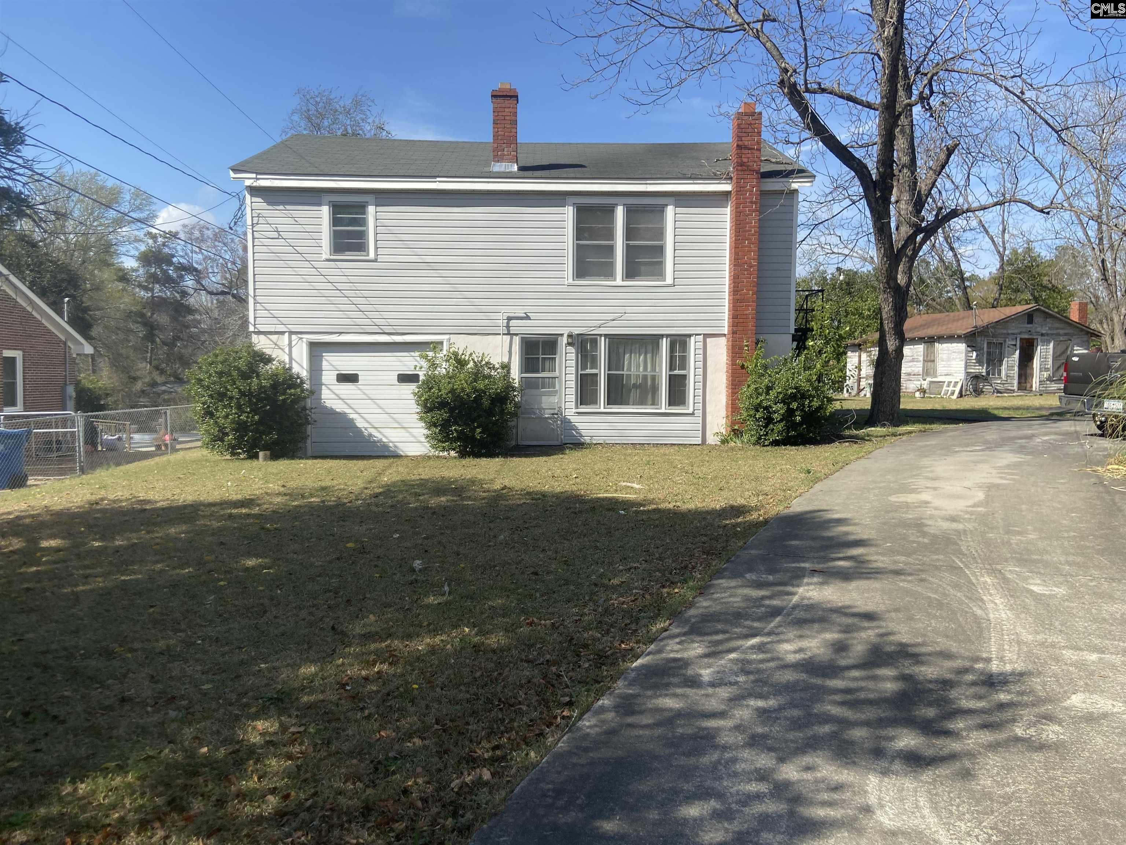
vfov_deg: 53.1
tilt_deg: +0.6
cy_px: 422
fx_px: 846
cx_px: 563
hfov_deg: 67.3
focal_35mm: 26
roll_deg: -1.2
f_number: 1.8
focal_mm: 4.25
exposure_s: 1/2358
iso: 32
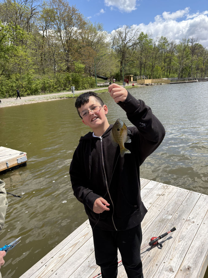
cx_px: 104
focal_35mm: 26
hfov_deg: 53.1
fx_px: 208
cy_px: 139
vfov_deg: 67.3
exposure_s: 1/2747
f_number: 1.6
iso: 50
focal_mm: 5.96
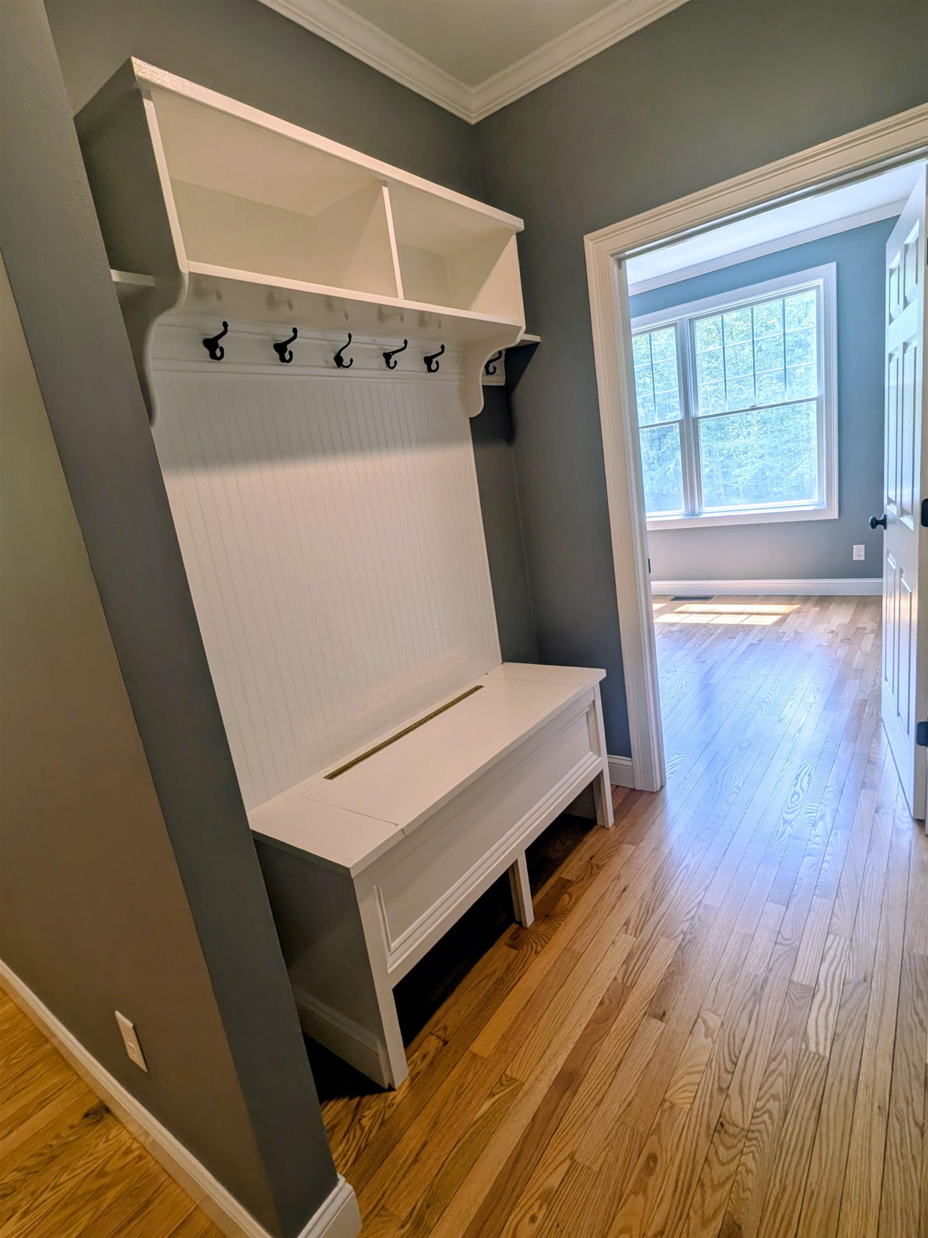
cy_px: 619
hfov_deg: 78.1
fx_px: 572
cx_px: 464
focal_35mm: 16
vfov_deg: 94.5
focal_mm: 2.22
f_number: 2.2
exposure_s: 1/120
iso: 56
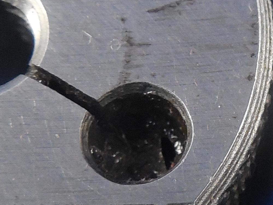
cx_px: 285
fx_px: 915
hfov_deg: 16.5
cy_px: 72
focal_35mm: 116
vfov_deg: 12.8
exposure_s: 1/30
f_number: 3.3
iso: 400
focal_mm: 4.5
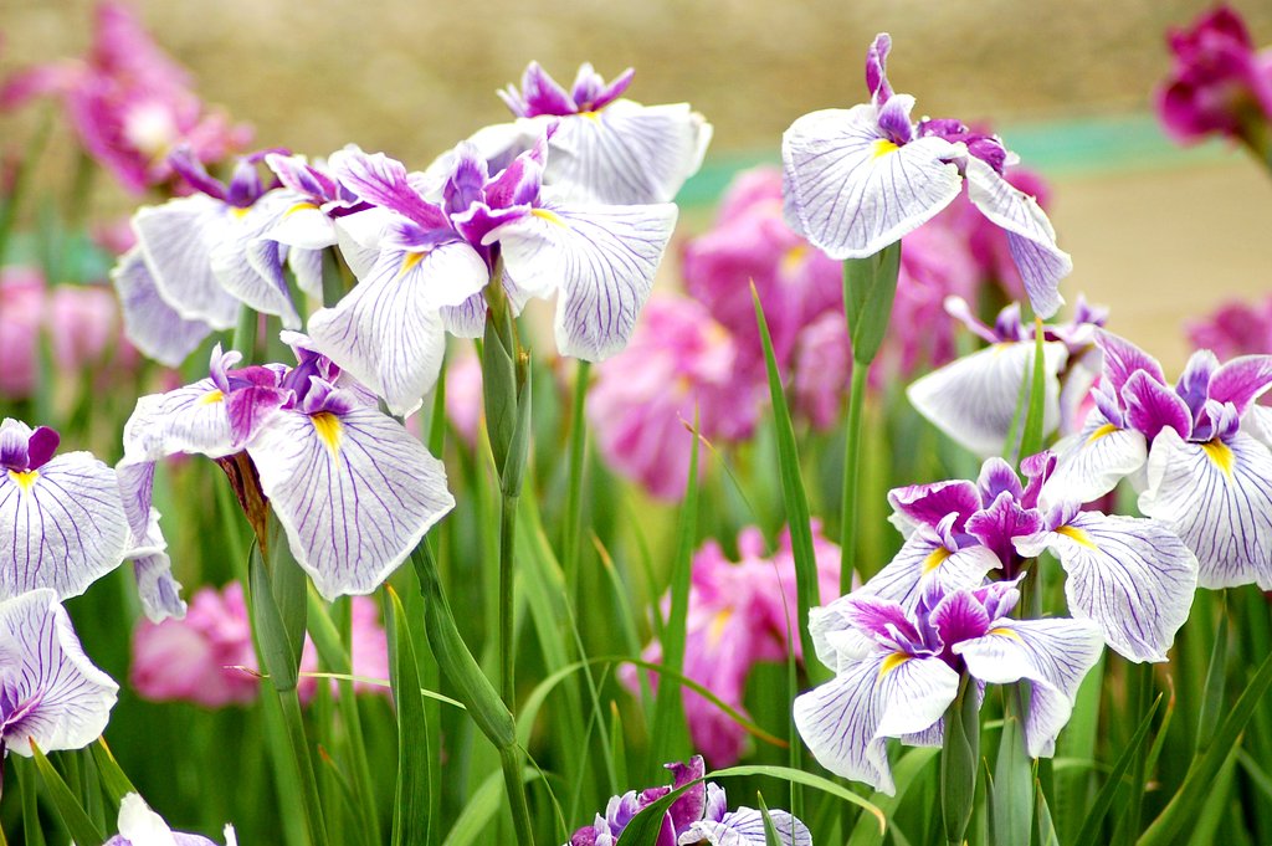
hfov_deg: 9.5
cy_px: 423
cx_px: 636
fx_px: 7679
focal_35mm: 218
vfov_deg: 6.3
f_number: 4.5
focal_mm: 145
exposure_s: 1/640
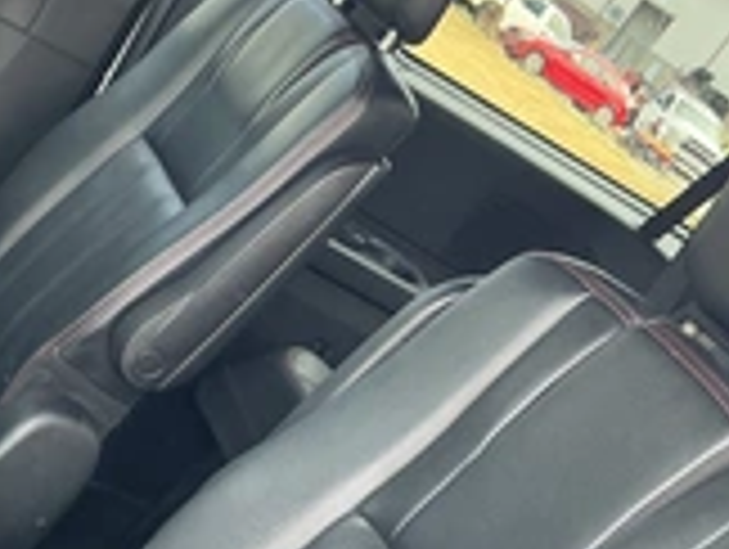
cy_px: 526
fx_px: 1455
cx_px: 158
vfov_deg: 20.8
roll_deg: -36.5
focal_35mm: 69
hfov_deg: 27.6
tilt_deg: -22.8
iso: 64
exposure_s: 1/62
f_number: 1.8
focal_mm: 3
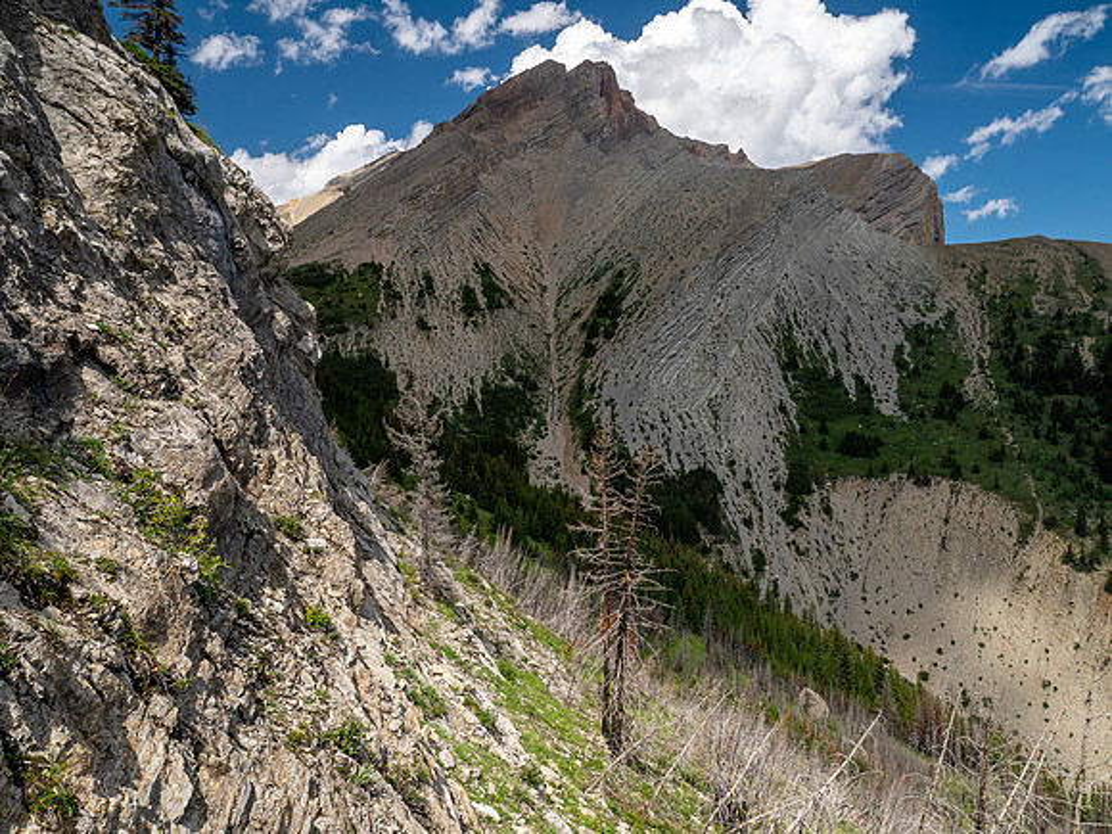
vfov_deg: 56.8
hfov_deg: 71.6
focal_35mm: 24
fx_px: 771
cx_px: 556
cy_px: 417
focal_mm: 12
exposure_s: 1/125
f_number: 8
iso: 200
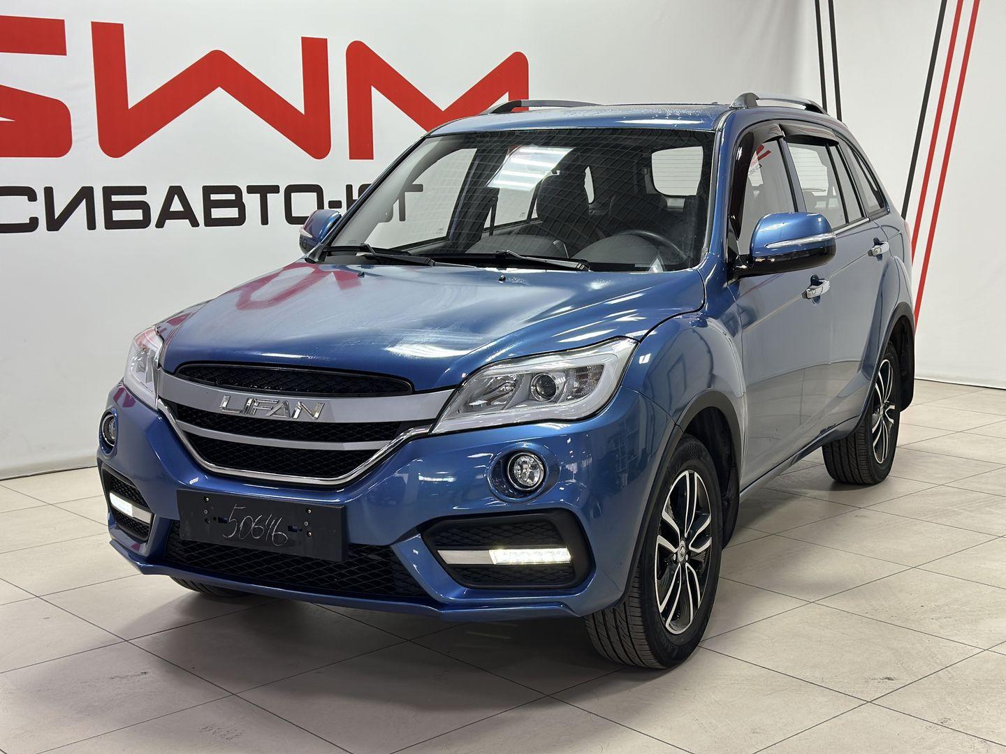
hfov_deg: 39.7
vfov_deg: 30.3
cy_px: 377
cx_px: 503
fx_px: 1395
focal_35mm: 48
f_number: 1.78
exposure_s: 1/100
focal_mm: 6.86
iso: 100
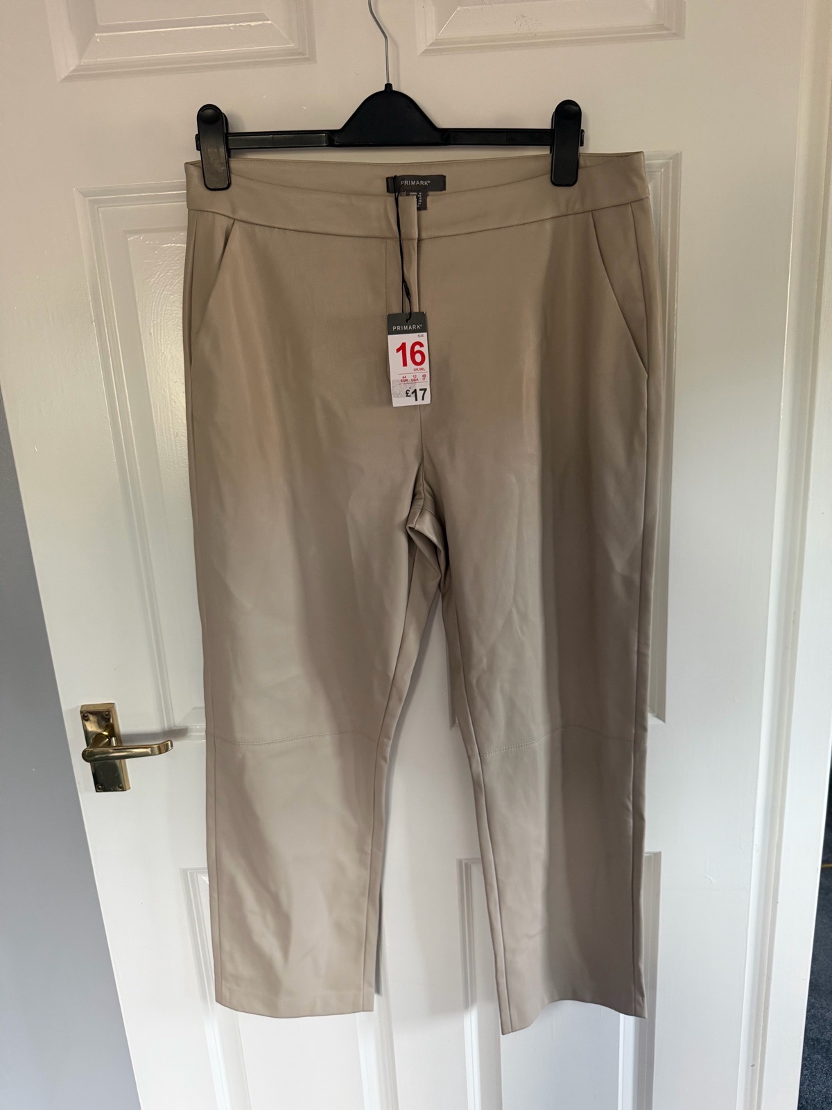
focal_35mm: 24
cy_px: 555
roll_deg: +3.5
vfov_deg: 71.6
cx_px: 416
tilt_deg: -16.3
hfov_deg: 56.8
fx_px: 769
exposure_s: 1/48
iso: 320
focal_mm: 6.76
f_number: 1.78
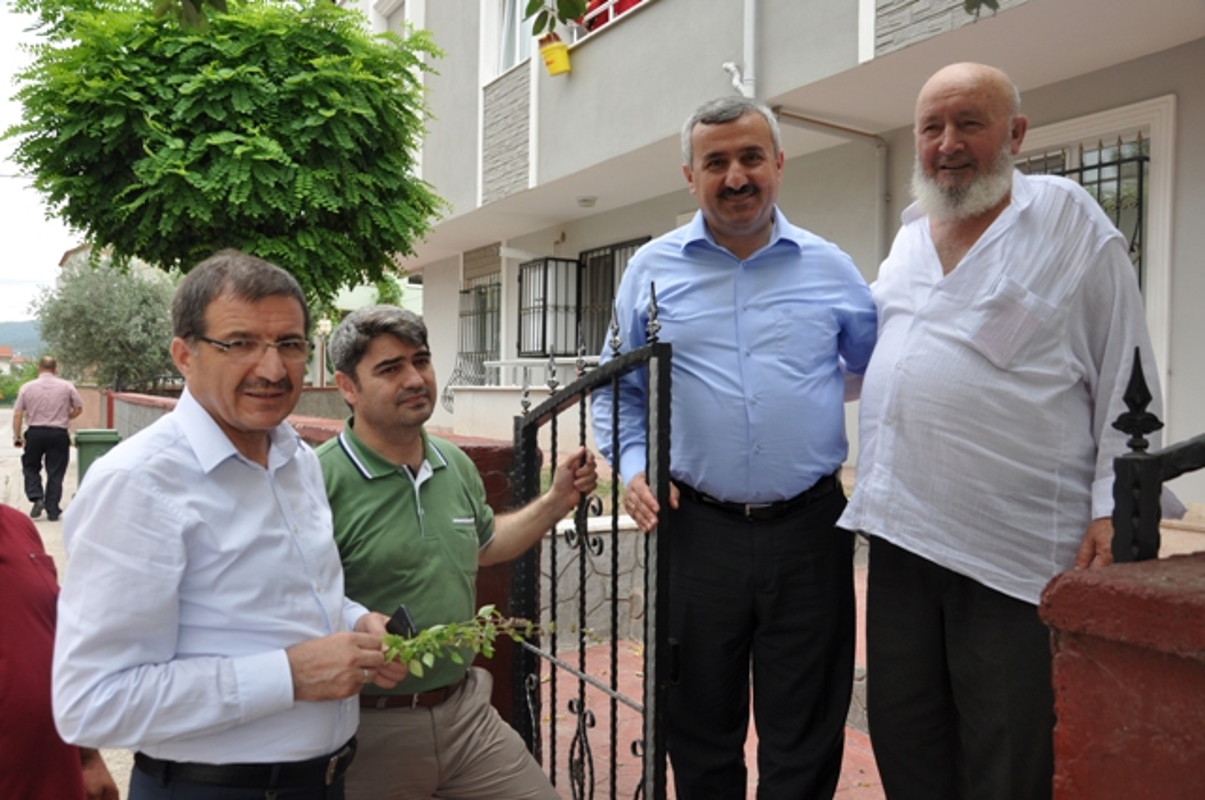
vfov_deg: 41.6
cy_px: 400
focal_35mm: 32
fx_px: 1053
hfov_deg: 59.6
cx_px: 602
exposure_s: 1/125
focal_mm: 21
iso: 220
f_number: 5.6
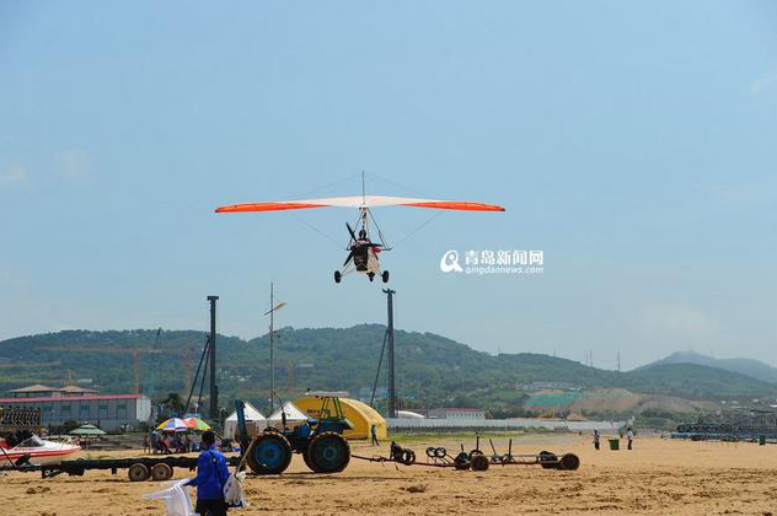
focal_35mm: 76
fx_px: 1639
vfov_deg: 17.9
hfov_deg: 26.7
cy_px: 257
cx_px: 386
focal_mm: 75
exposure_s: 1/1600
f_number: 4.5
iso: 200
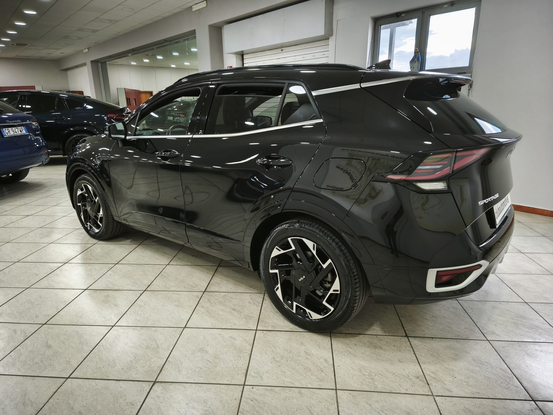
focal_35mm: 23
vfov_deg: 58.9
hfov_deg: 73.9
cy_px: 208
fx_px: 367
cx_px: 276
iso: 800
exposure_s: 1/33.3
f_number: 1.7
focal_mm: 5.35
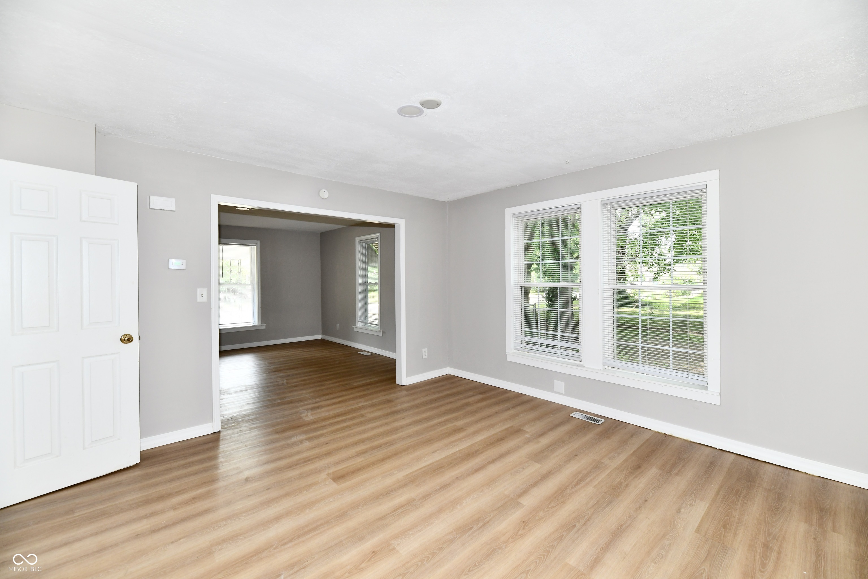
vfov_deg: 81.2
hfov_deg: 104.3
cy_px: 290
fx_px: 338
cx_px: 434
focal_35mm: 14
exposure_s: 1/60
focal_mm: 14
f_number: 6.3
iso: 640
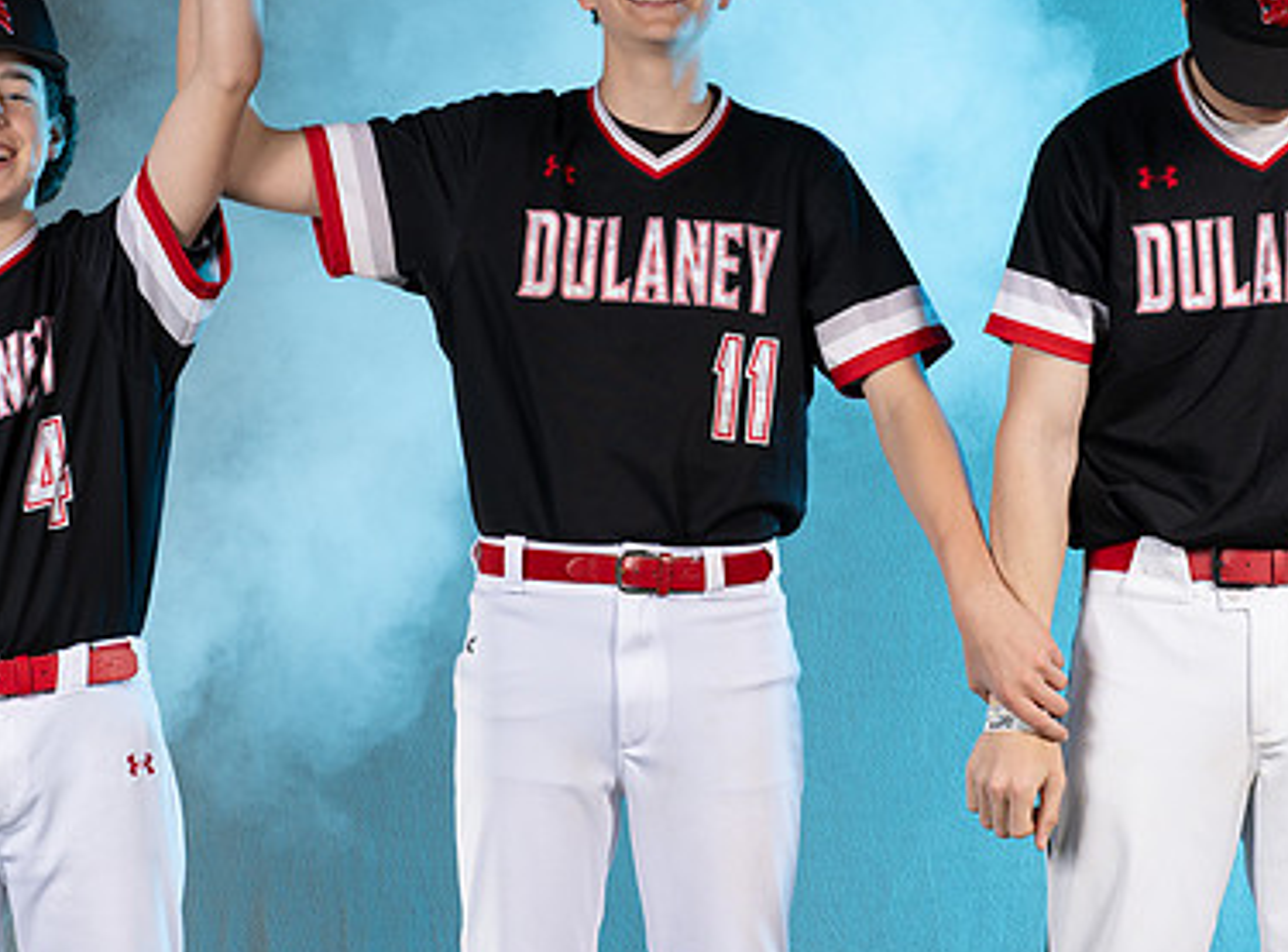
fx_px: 8623
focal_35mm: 233
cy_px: 353
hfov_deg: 8.5
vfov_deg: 6.3
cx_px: 723
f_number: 7.1
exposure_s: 1/200
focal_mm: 120
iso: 64
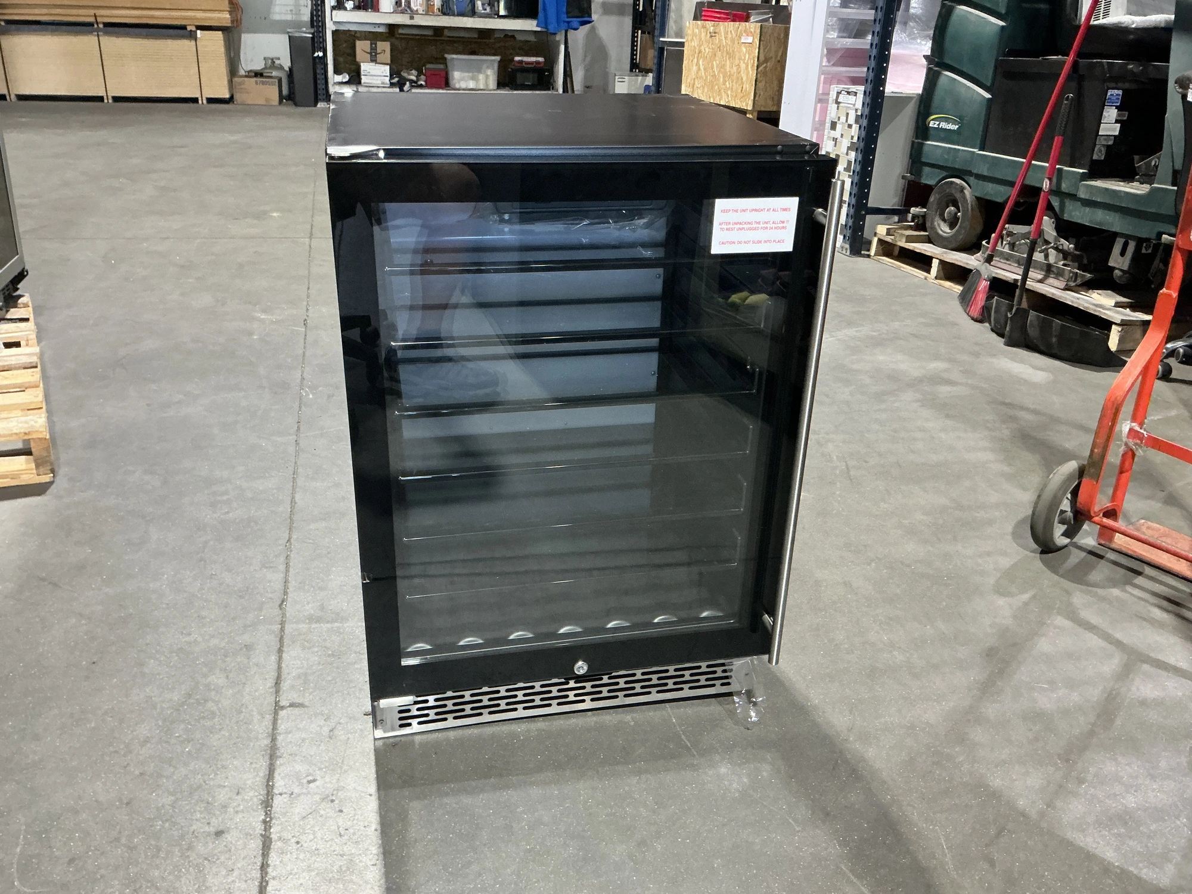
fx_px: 964
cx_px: 596
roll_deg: -2.9
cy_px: 447
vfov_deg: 49.7
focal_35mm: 28
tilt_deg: -23.6
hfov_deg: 63.4
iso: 320
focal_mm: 3
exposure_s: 1/52
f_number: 1.8
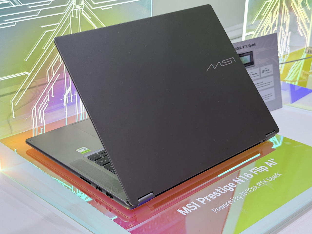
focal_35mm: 48
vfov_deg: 30.3
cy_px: 117
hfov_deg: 39.7
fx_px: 433
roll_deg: -0.3
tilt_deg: -20.9
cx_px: 156
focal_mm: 6.76
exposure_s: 1/120
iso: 200
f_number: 1.78
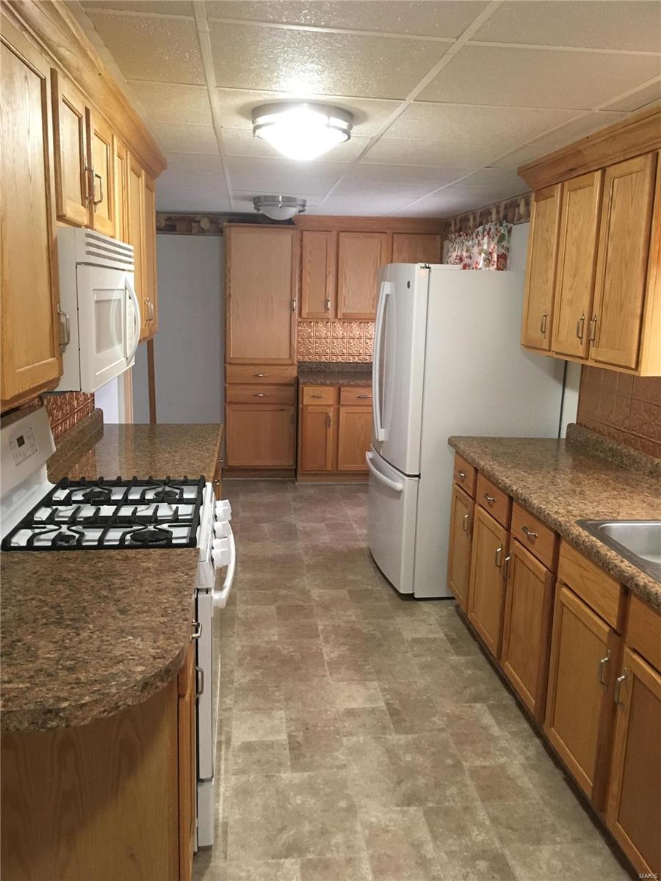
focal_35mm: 29
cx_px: 330
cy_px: 440
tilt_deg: -11.9
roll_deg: -0.6
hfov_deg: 48.2
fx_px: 738
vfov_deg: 61.7
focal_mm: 4.15
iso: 160
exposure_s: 1/30
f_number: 2.2
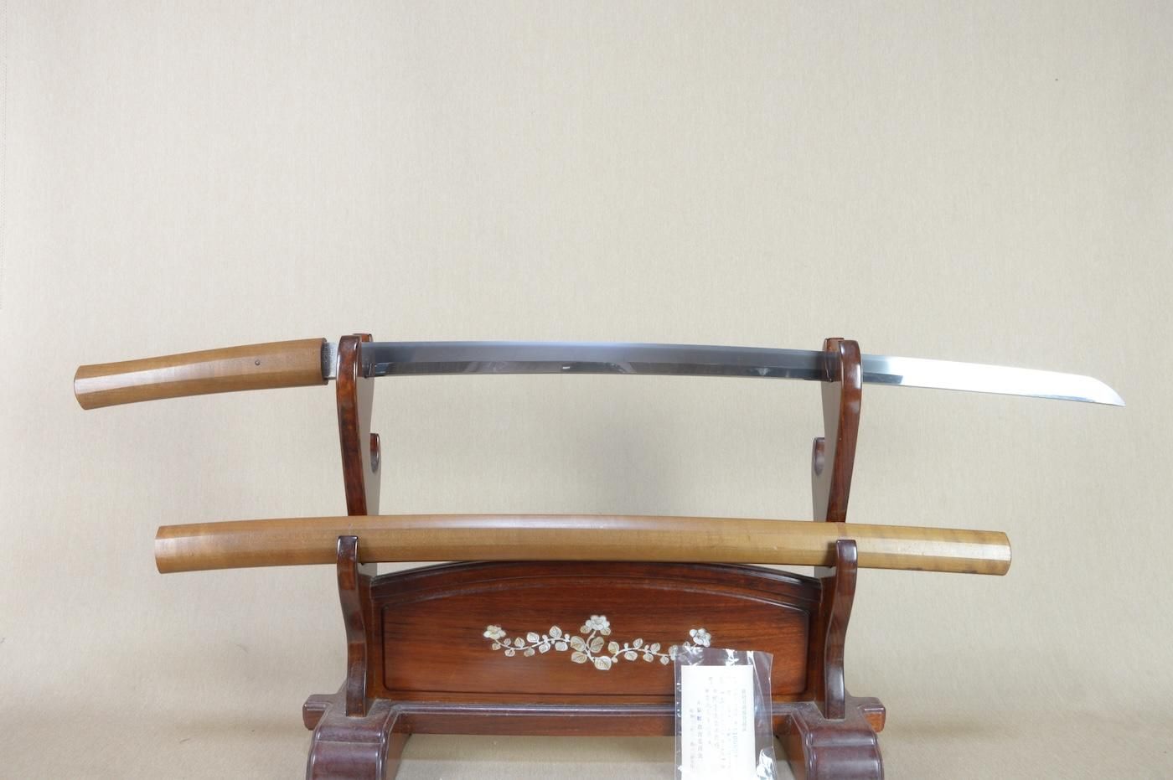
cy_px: 390
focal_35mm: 30
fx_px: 977
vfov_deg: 43.5
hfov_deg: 62.0
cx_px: 586
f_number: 11
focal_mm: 20
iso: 400
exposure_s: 1/1.6
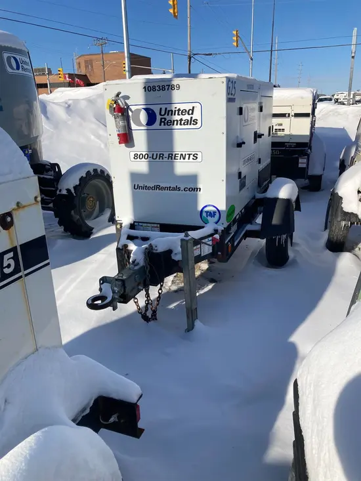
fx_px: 389
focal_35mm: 28
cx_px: 180
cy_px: 240
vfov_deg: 63.4
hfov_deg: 49.8
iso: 25
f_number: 1.8
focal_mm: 3.99
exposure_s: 1/3205
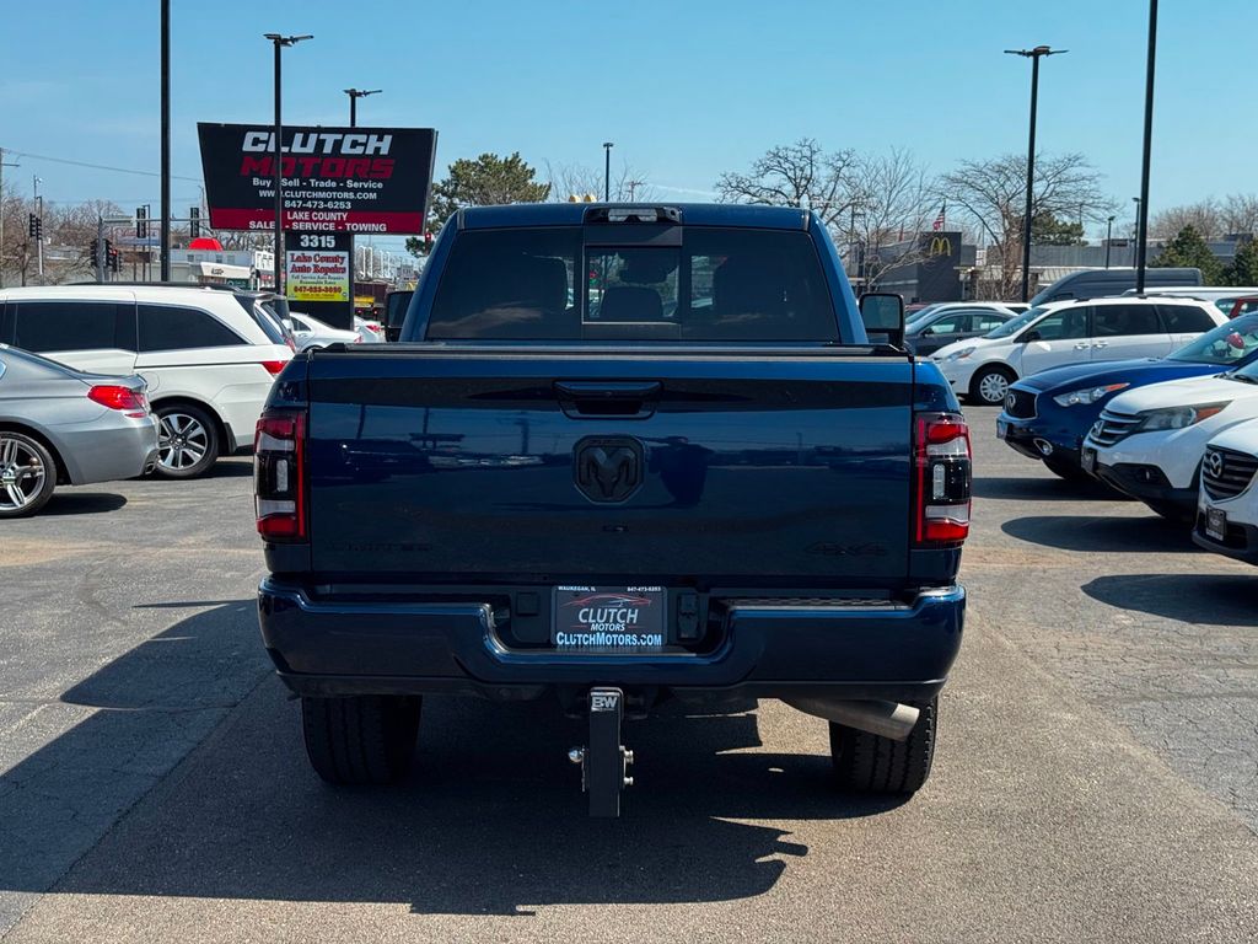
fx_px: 1744
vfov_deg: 30.3
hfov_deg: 39.7
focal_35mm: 48
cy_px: 472
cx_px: 629
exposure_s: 1/2415
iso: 64
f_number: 1.78
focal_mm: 6.76
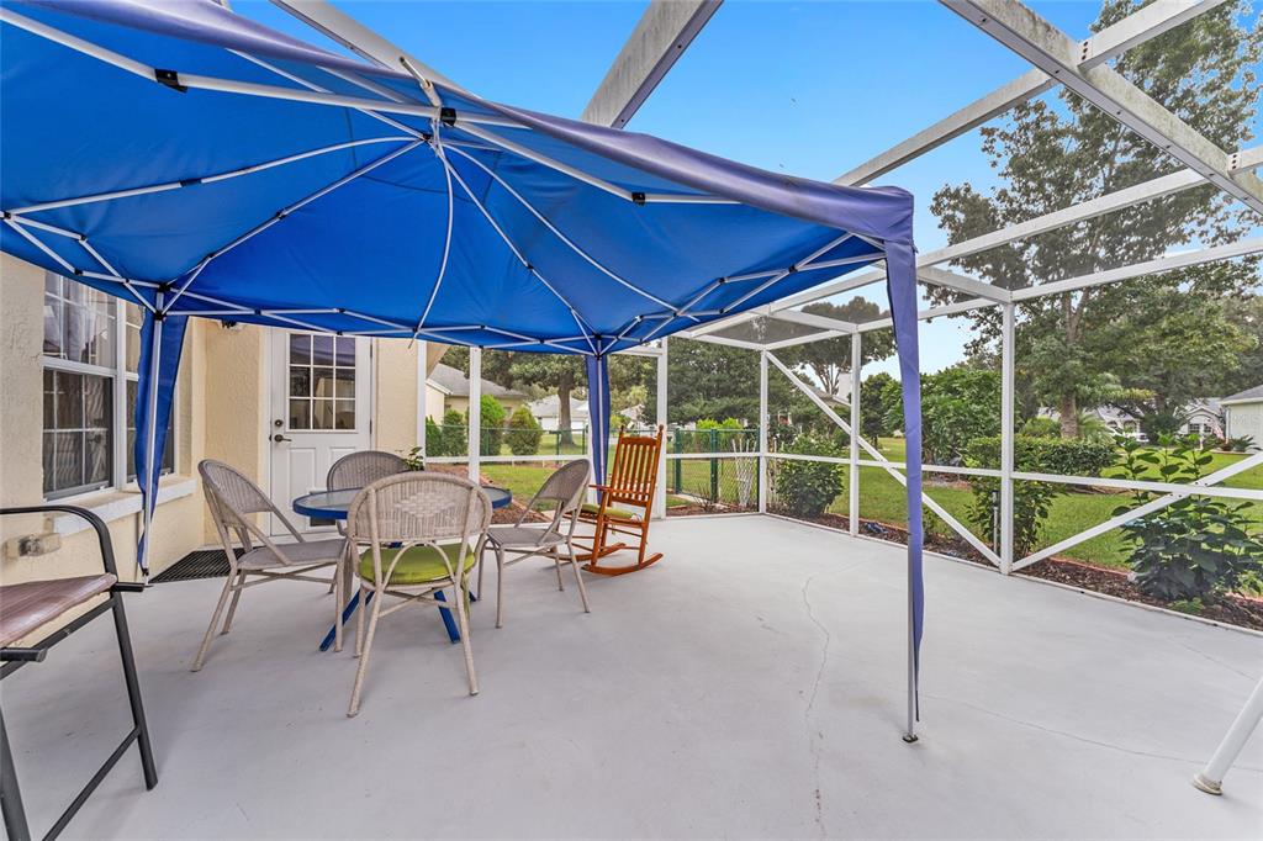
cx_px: 632
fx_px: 491
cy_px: 420
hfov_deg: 104.3
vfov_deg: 81.2
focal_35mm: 14
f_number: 7.1
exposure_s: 1/50
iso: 200
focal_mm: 14
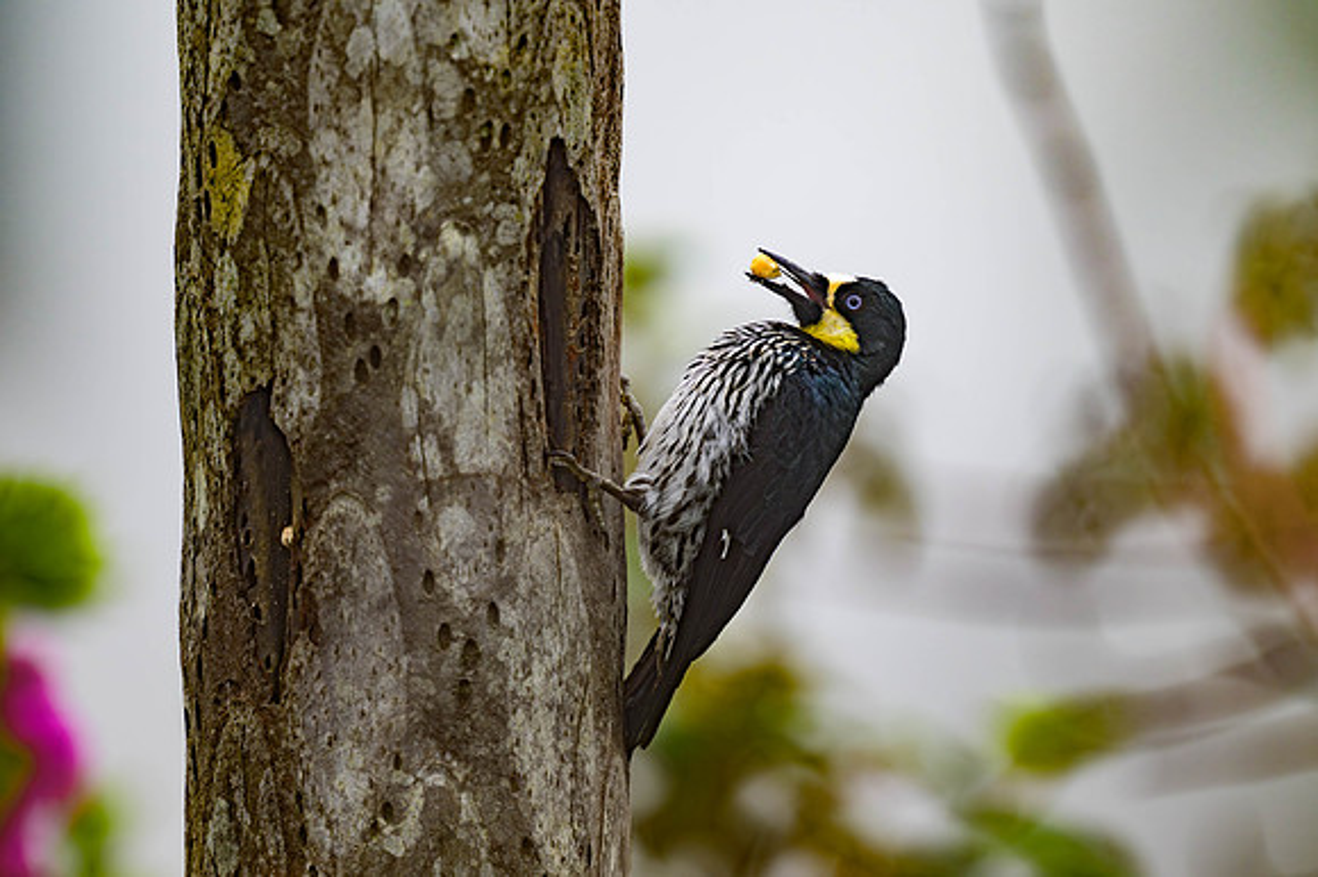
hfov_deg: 3.4
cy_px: 438
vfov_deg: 2.3
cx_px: 659
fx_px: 21953
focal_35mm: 600
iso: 64
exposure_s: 1/160
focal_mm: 400
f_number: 2.8
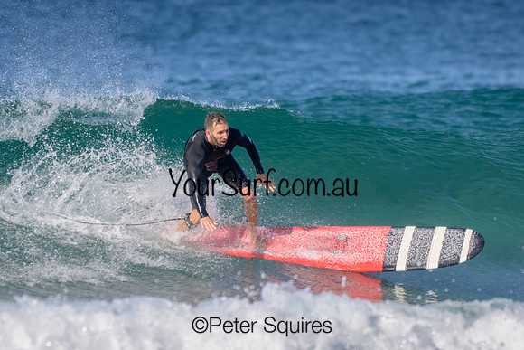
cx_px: 251
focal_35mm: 1139
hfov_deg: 1.8
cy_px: 161
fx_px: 16580
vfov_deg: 1.2
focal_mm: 1000
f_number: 11
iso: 1400
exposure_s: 1/2000
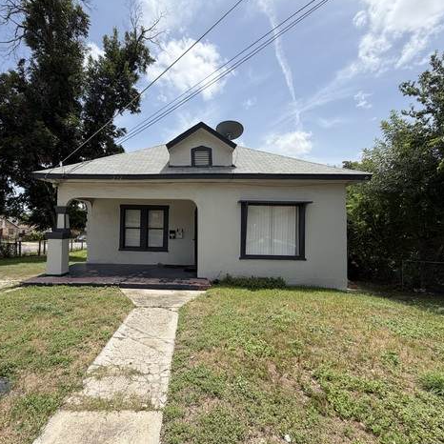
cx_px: 190
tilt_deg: +1.0
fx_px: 247
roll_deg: -0.8
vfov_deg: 84.0
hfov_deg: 83.4
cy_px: 224
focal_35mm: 17
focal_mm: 2.22
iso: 20
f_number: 2.2
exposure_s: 1/853
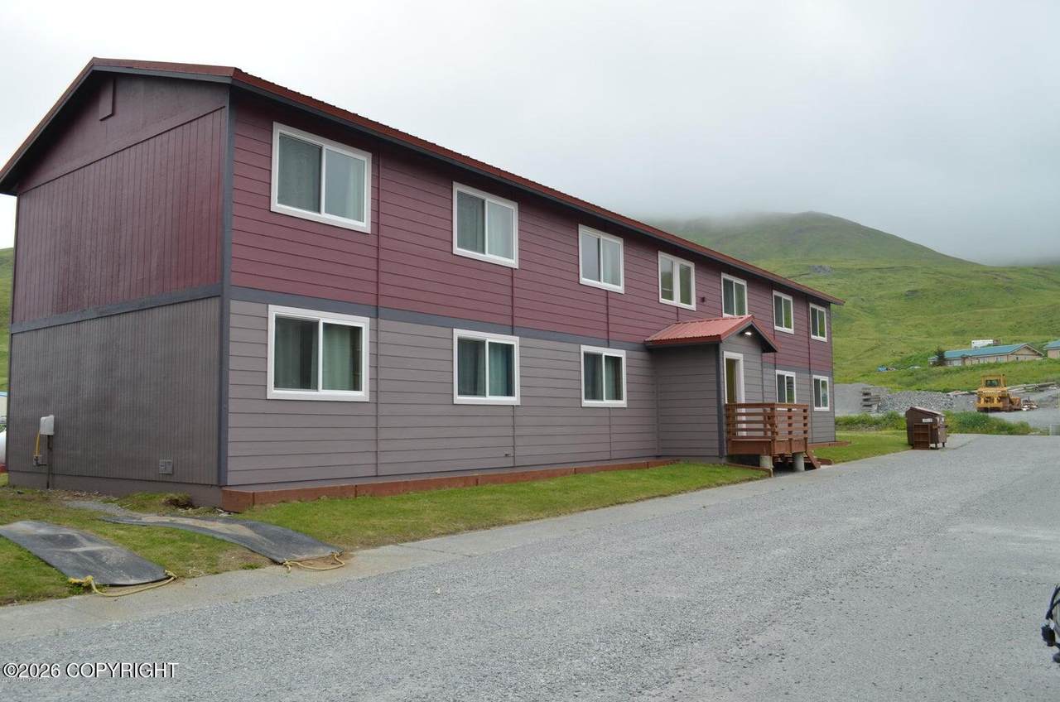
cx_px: 530
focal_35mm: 27
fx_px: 793
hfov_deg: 67.5
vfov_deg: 47.7
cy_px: 351
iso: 200
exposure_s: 1/200
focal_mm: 18
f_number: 7.1
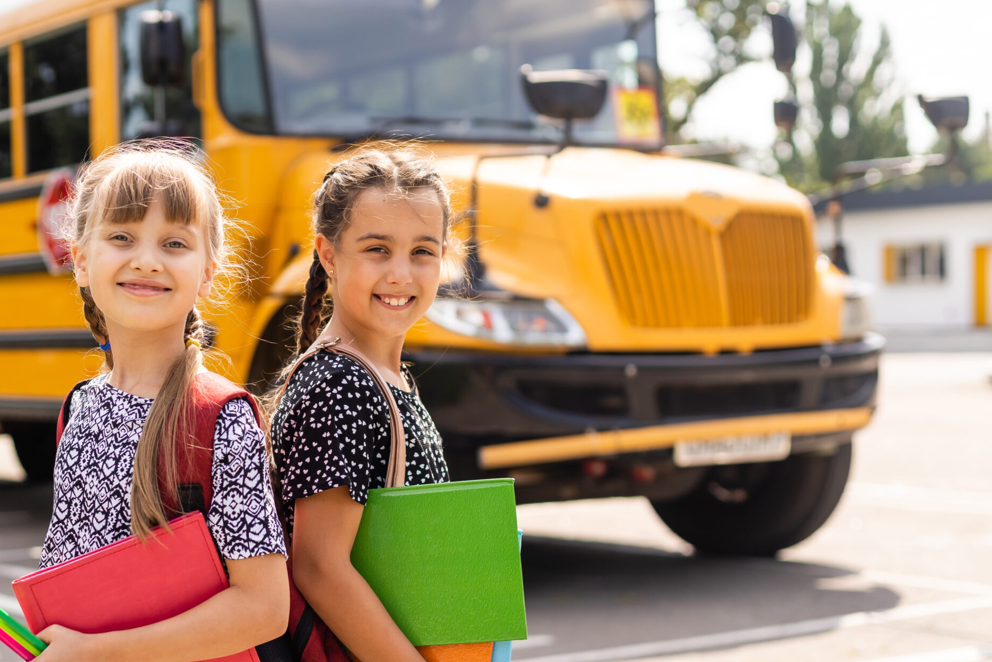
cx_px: 327
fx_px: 1901
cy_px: 349
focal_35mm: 69
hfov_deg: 29.0
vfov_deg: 19.7
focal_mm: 50
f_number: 2.8
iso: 160
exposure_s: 1/1600
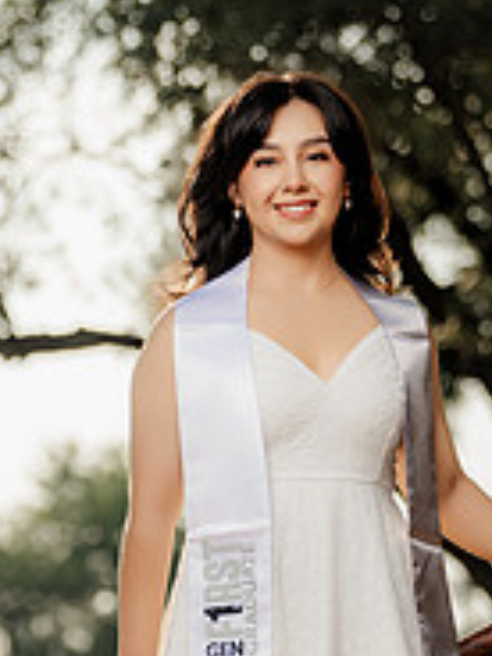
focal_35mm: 205
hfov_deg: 7.2
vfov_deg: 9.6
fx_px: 3885
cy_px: 692
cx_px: 310
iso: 100
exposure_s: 1/1250
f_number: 2.8
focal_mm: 87
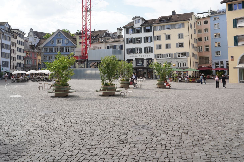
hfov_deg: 57.1
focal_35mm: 33
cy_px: 52
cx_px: 132
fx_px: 224
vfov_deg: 39.4
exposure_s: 1/100
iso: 100
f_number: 11
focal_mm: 24
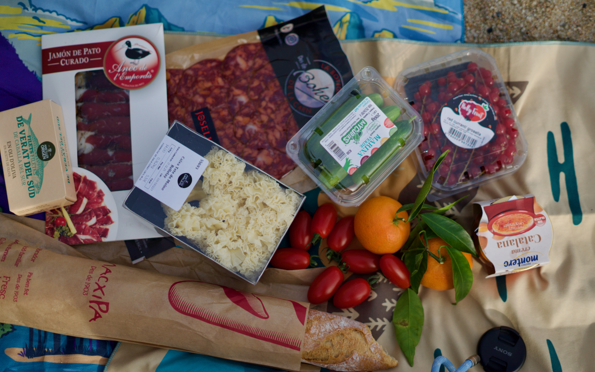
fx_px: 843
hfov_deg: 38.9
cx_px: 300
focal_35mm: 52
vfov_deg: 24.9
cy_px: 170
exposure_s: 1/2500
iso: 100
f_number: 1.8
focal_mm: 50
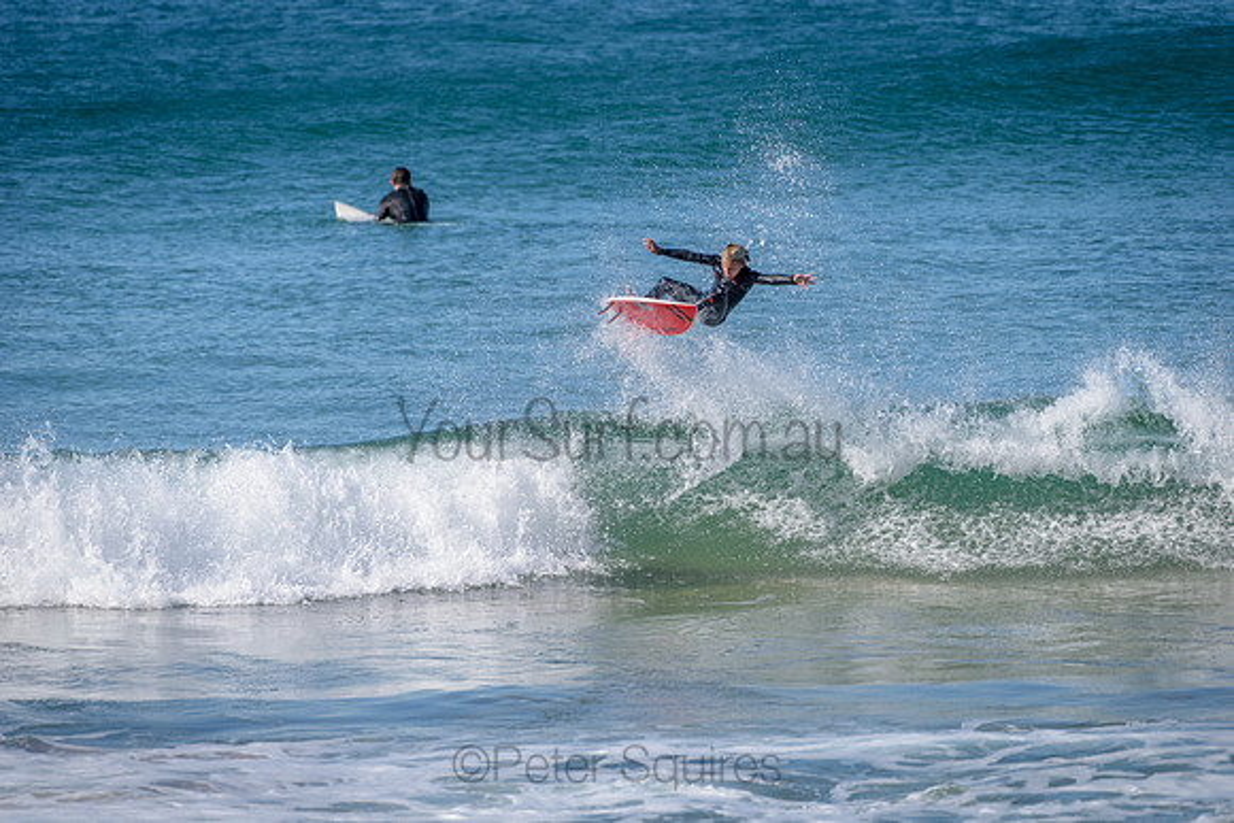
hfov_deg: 4.1
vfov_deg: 2.8
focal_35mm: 500
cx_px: 617
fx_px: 17142
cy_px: 412
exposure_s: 1/2000
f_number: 5.6
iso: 360
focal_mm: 500
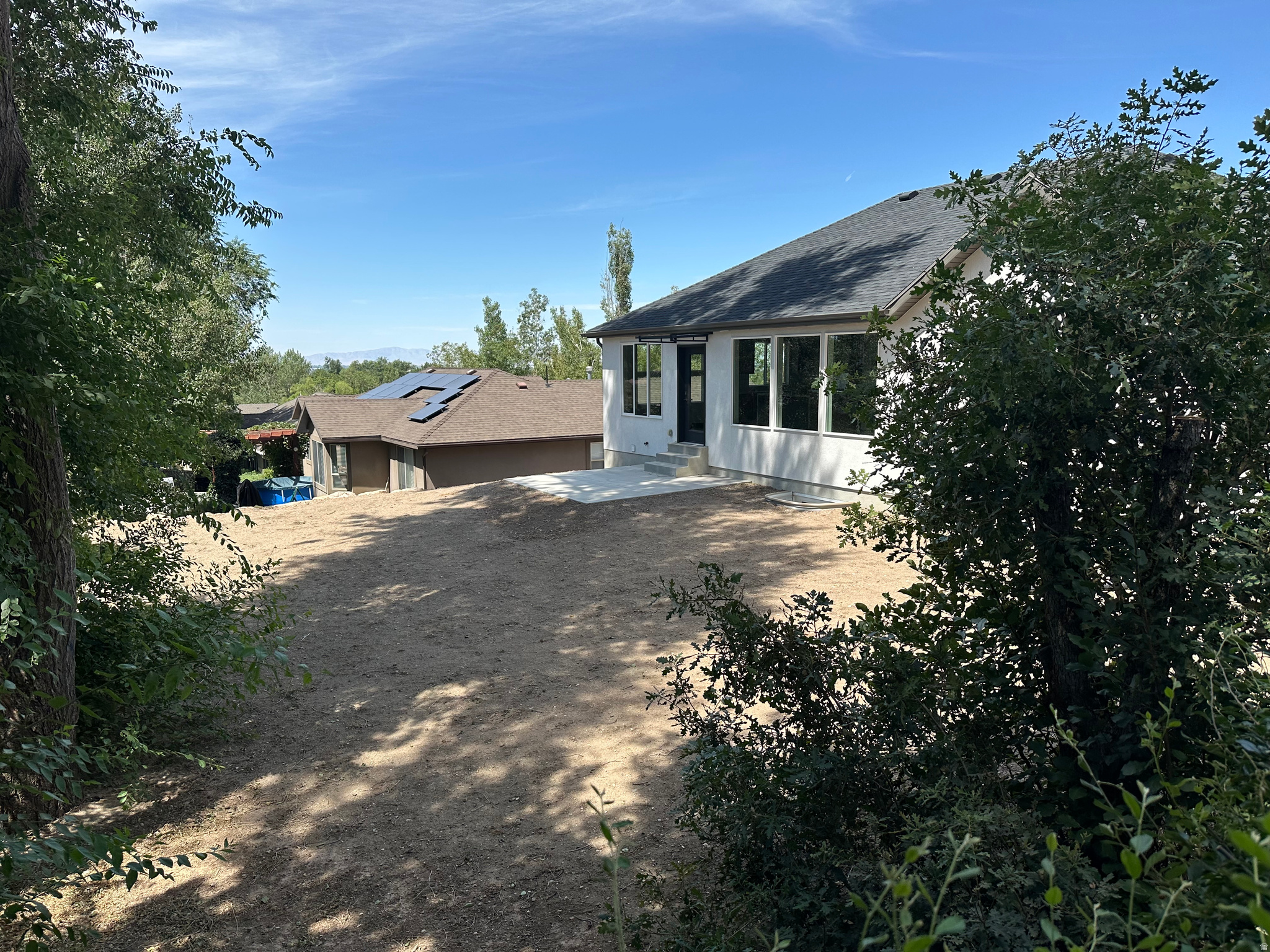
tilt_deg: -7.9
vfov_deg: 56.8
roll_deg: -0.2
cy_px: 476
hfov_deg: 71.6
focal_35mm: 24
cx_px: 635
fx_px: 881
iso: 80
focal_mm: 6.86
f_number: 1.78
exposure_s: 1/2967
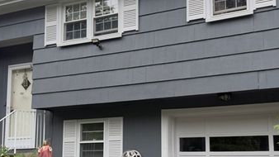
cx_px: 156
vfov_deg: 25.9
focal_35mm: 46
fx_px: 340
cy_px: 90
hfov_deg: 44.5
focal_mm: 6.76
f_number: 1.78
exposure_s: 1/901
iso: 100
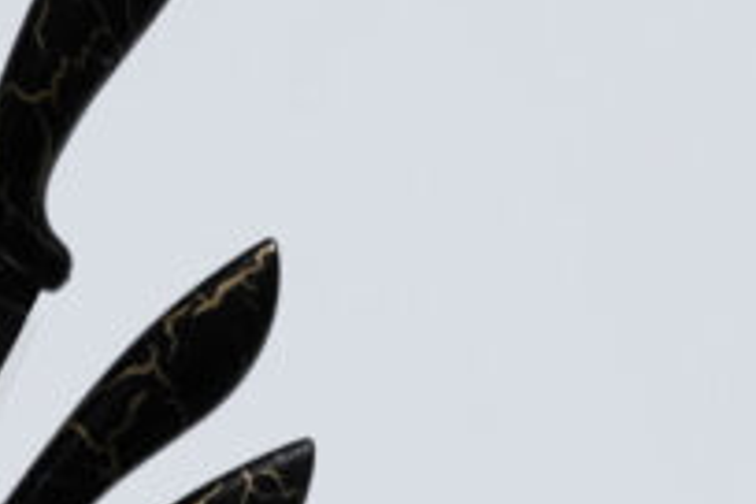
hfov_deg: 9.5
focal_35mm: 213
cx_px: -282
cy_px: 382
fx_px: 4473
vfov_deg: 6.4
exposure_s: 1/160
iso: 6400
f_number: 16
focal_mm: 62
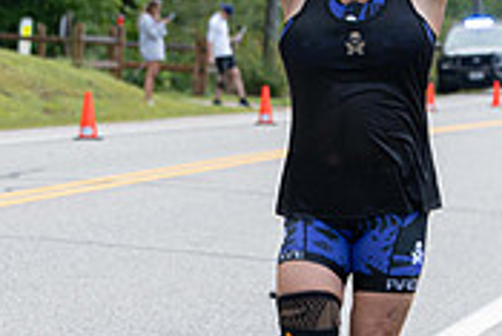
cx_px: 301
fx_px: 3922
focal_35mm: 281
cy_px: 211
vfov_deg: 4.9
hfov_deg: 7.3
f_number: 5
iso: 200
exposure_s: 1/250
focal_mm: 85
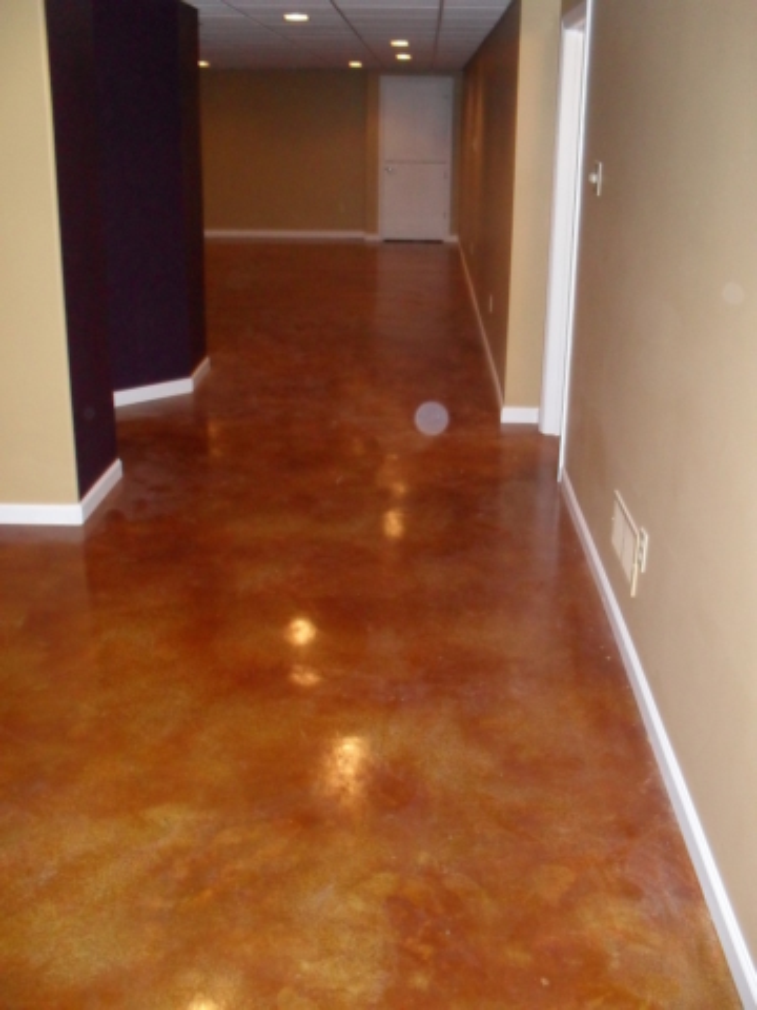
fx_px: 1021
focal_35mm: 35
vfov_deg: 52.6
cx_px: 378
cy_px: 505
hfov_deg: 40.7
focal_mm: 6.3
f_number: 3.2
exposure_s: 1/45
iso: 400
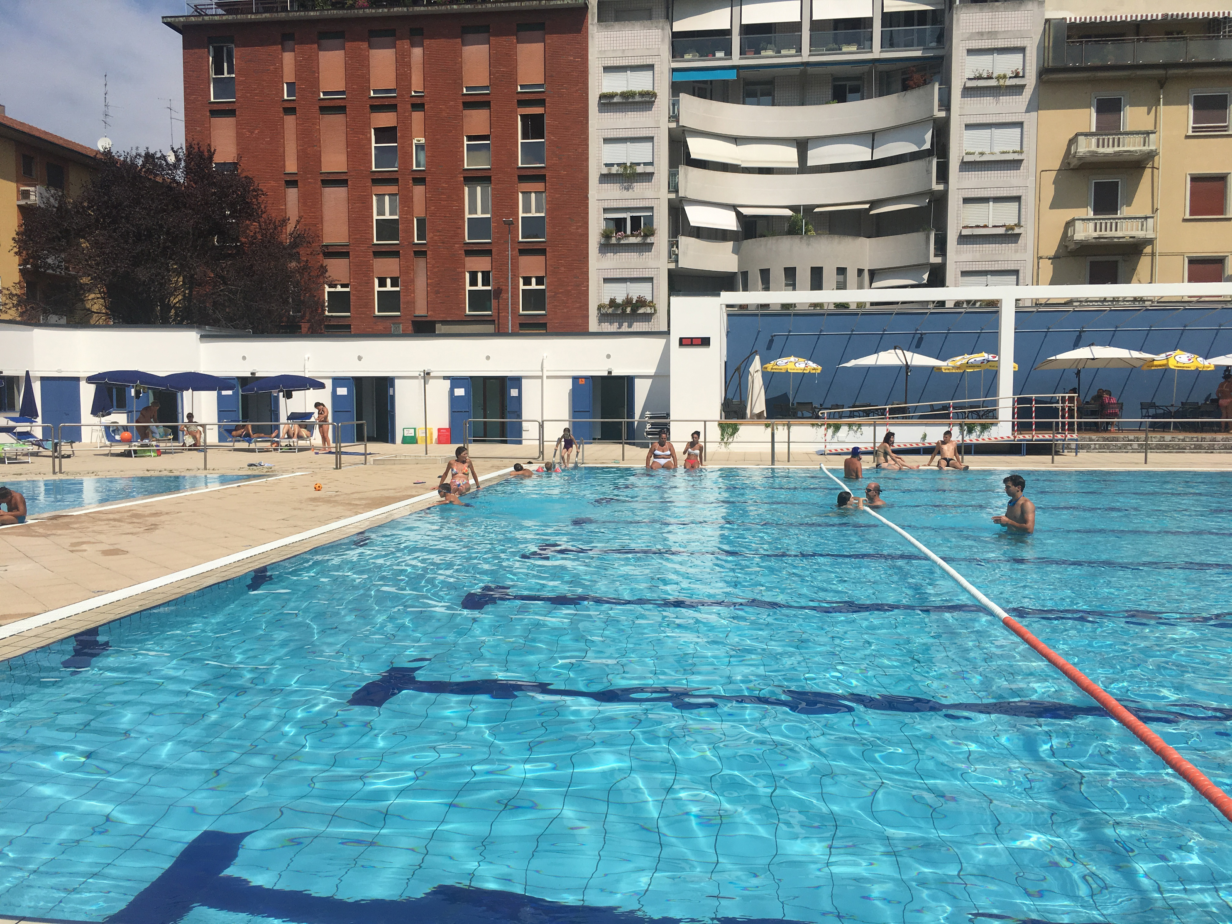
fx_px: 1032
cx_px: 616
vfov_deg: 48.2
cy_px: 462
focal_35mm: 29
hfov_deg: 61.7
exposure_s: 1/4049
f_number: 2.2
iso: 25
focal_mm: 4.15
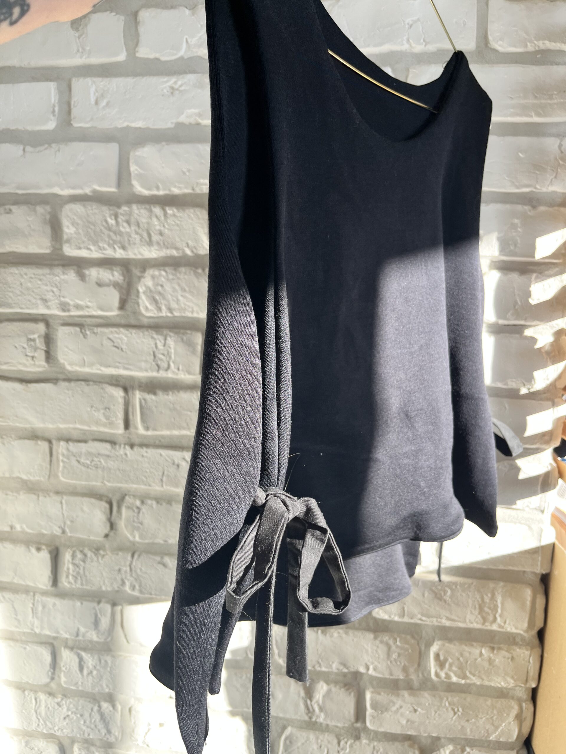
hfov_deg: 53.1
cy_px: 377
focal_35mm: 26
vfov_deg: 67.3
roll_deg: -0.9
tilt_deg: -6.0
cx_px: 283
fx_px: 567
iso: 50
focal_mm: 5.1
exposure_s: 1/321
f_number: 1.6
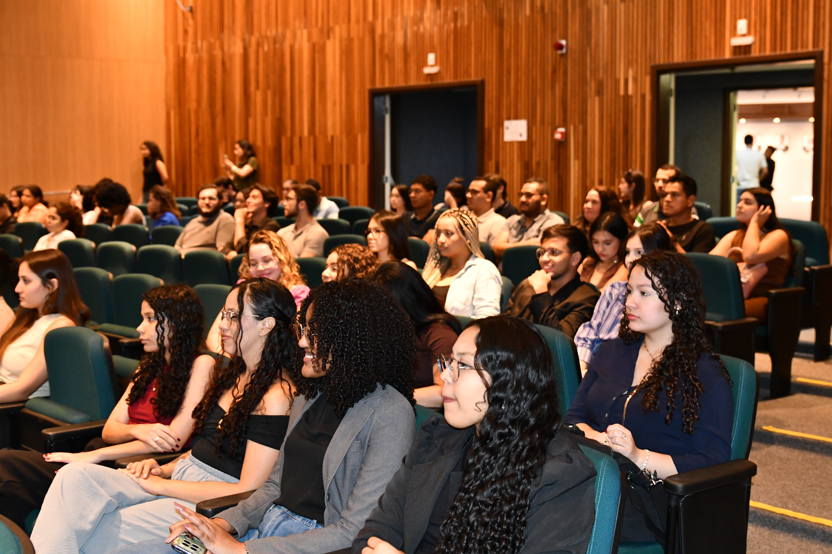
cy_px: 282
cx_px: 423
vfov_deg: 28.6
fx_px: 1086
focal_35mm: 47
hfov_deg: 41.9
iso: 2500
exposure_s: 1/60
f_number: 2.8
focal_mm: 31
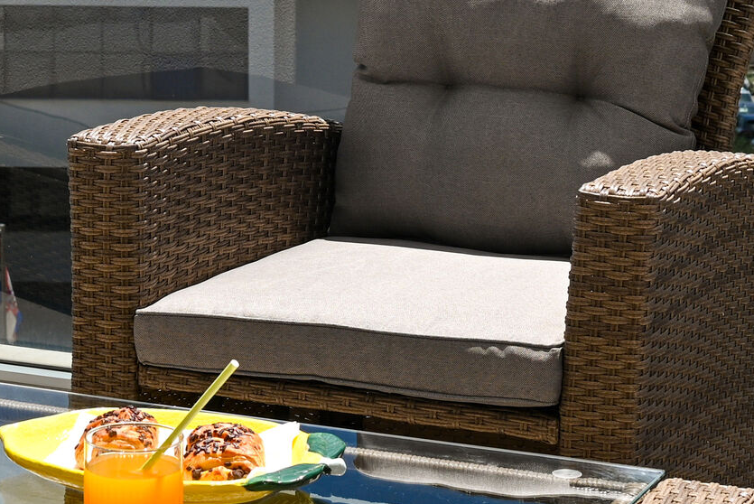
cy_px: 158
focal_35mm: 124
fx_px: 2599
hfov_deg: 16.5
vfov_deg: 11.1
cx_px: 309
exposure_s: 1/200
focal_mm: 37
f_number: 10
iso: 100
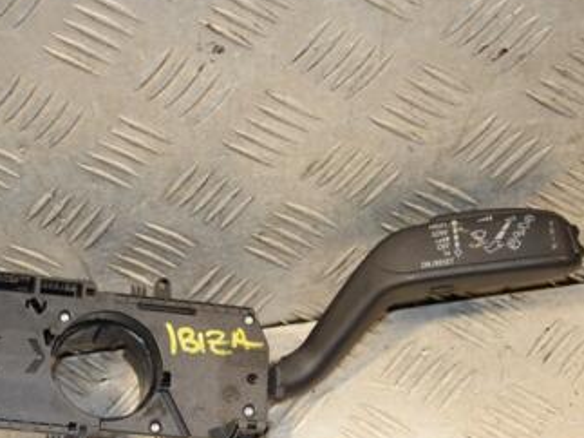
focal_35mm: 94
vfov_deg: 15.7
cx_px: 99
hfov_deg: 20.6
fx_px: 1583
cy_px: 277
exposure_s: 1/200
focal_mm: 35
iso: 800
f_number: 6.3
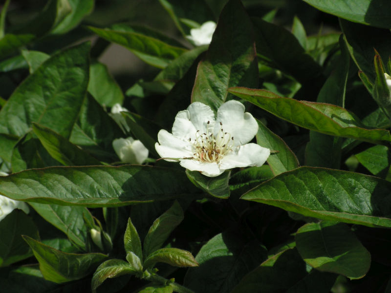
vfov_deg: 7.7
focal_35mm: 194
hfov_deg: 10.2
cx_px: 196
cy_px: 146
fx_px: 2191
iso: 50
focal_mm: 32.4
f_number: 4.8
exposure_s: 1/400
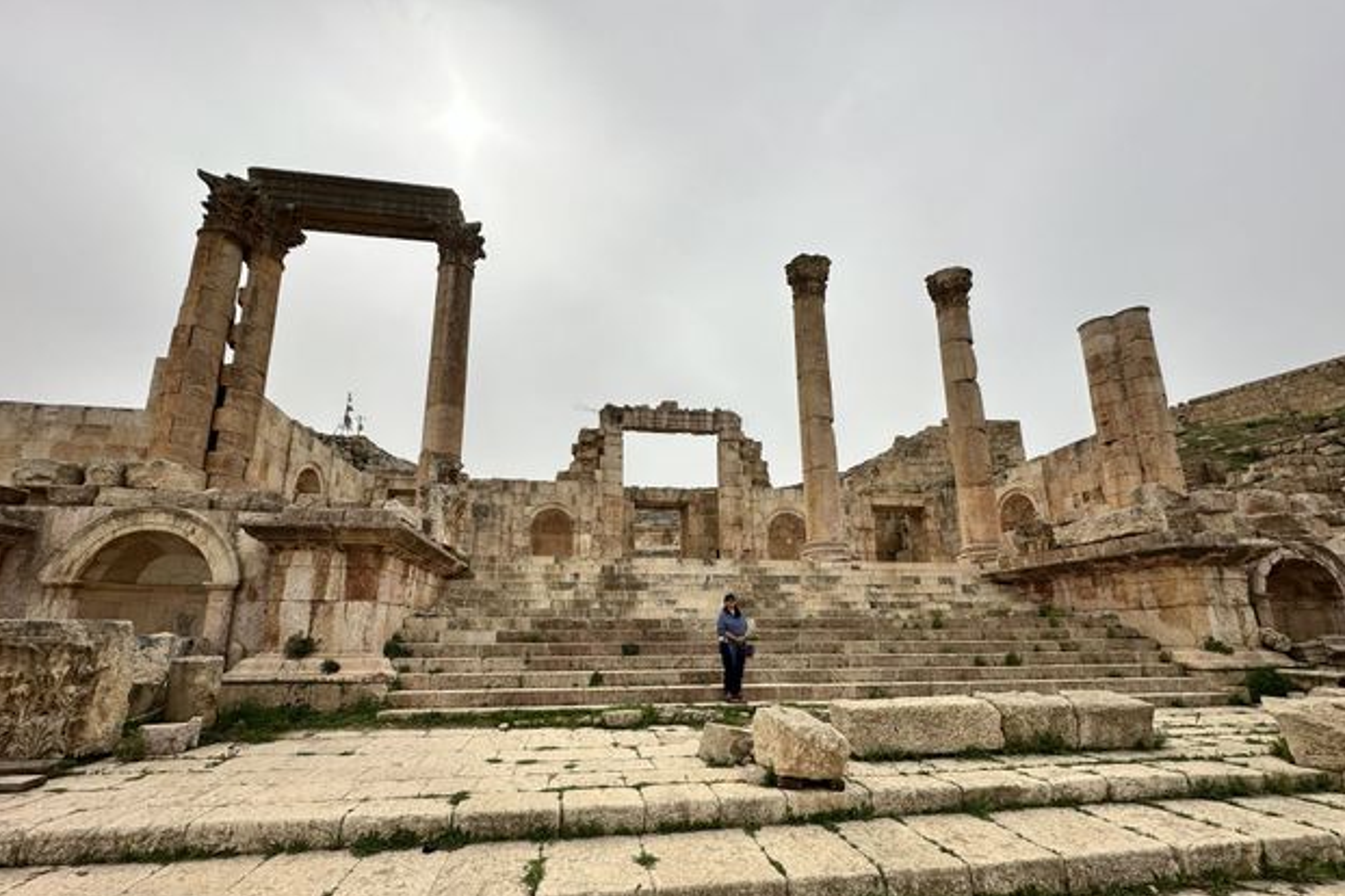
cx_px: 656
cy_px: 515
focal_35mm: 15
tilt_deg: +11.3
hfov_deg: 100.4
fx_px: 560
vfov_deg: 76.8
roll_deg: -0.1
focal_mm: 2.22
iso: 40
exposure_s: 1/3205
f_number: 2.2
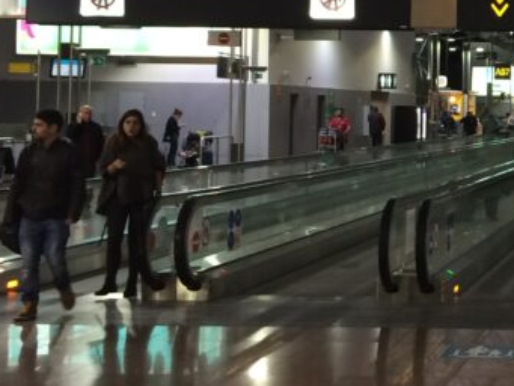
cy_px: 77
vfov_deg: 16.9
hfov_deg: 20.8
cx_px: 632
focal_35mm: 87
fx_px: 1292
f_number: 2.2
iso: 100
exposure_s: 1/33
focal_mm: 4.15
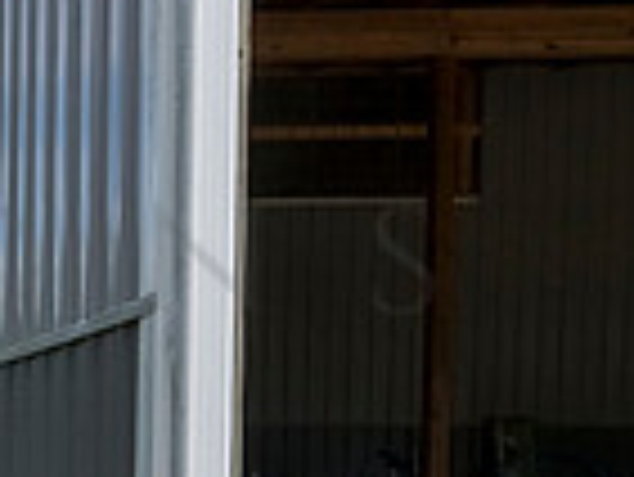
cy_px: 485
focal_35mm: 59
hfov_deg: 24.3
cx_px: -351
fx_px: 1082
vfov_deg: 23.7
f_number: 13
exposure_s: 1/500
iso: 800
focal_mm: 14
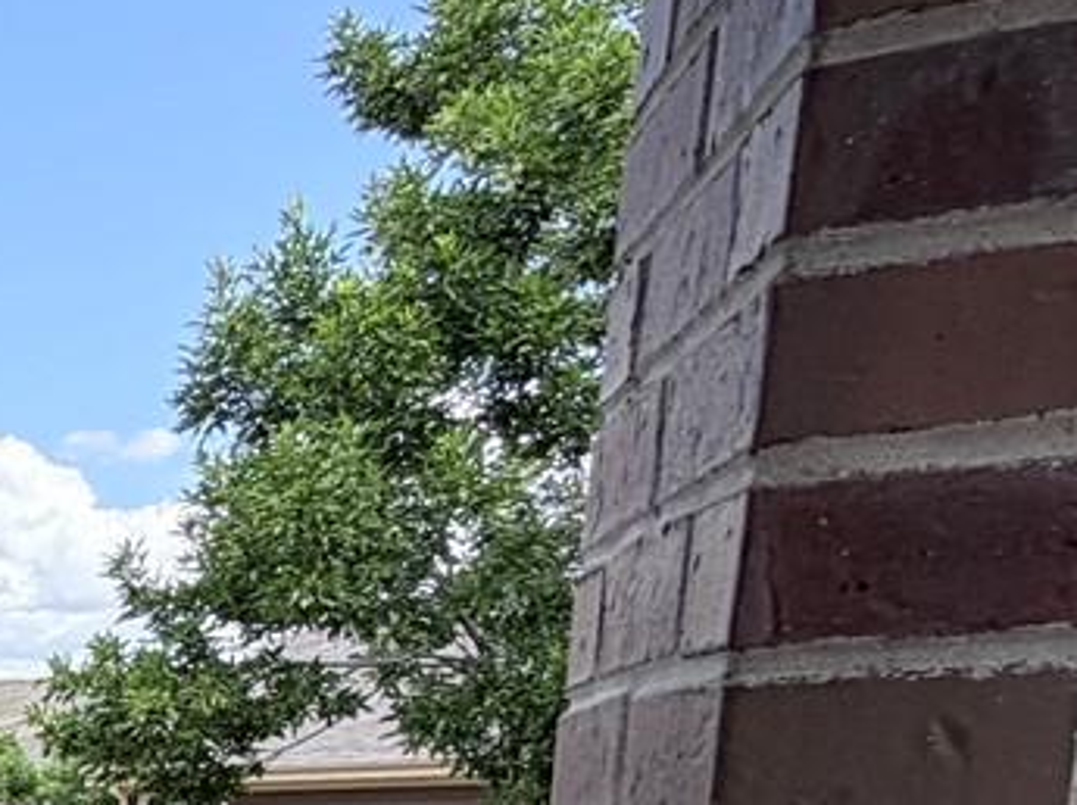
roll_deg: +1.8
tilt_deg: -9.6
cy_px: 1204
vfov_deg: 19.6
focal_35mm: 65
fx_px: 2020
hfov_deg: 18.0
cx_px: -1171
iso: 40
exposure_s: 1/502
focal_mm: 2.22
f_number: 2.2
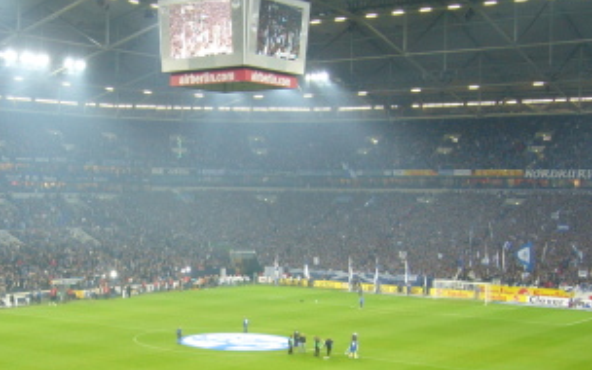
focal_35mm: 61
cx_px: 134
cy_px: 244
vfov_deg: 21.2
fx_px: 984
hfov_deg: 32.7
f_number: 2.8
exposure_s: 1/30
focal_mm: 5.8
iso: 100
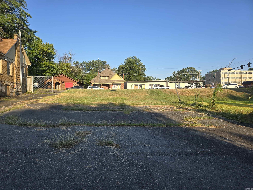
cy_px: 95
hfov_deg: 73.9
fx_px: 168
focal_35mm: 23
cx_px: 126
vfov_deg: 58.9
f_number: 1.7
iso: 12
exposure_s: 1/384
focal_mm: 6.3
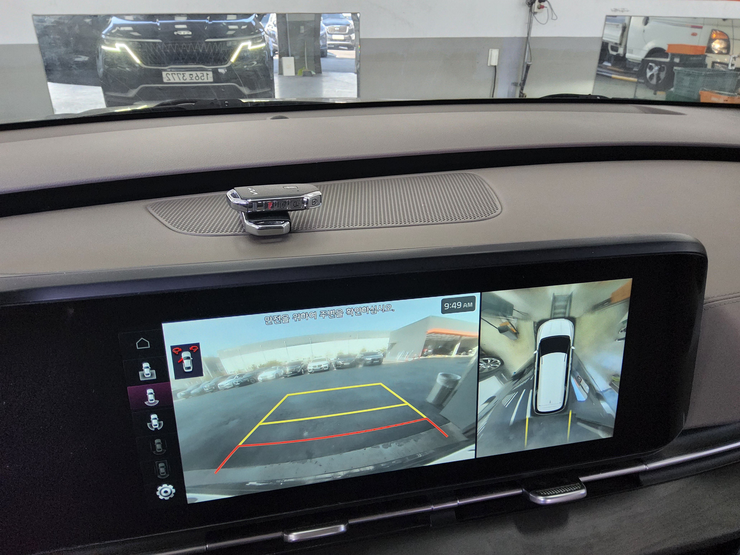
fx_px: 534
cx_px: 370
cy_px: 278
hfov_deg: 69.4
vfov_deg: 54.9
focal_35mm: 25
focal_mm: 3.08
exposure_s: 1/120
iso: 200
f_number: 2
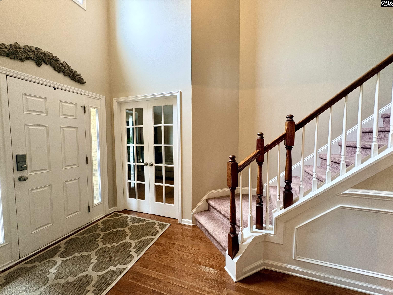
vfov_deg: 85.7
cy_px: 148
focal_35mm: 14
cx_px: 196
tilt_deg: -2.9
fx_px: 159
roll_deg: +1.2
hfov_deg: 102.1
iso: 320
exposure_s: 1/60
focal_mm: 2.22
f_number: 2.2
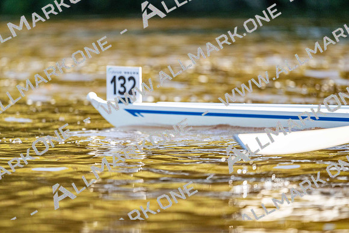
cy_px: 116
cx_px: 174
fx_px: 3879
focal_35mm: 400
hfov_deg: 5.2
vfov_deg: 3.4
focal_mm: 400
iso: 1600
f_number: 4.5
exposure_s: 1/2500
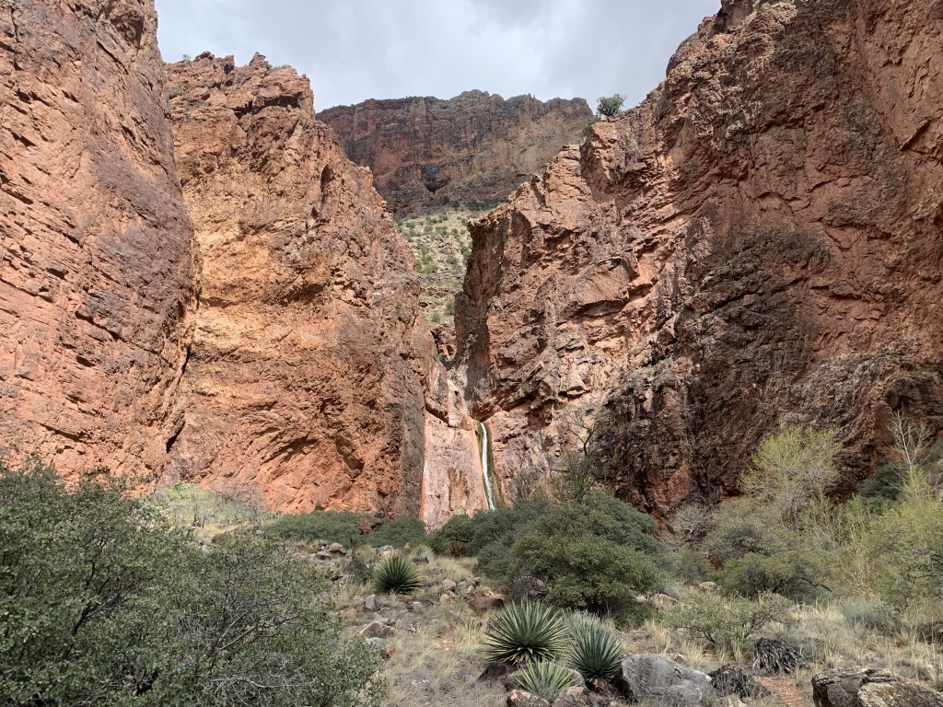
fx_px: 708
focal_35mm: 26
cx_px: 472
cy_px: 354
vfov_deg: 53.1
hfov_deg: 67.3
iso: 25
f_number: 1.8
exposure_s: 1/1054
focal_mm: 4.25
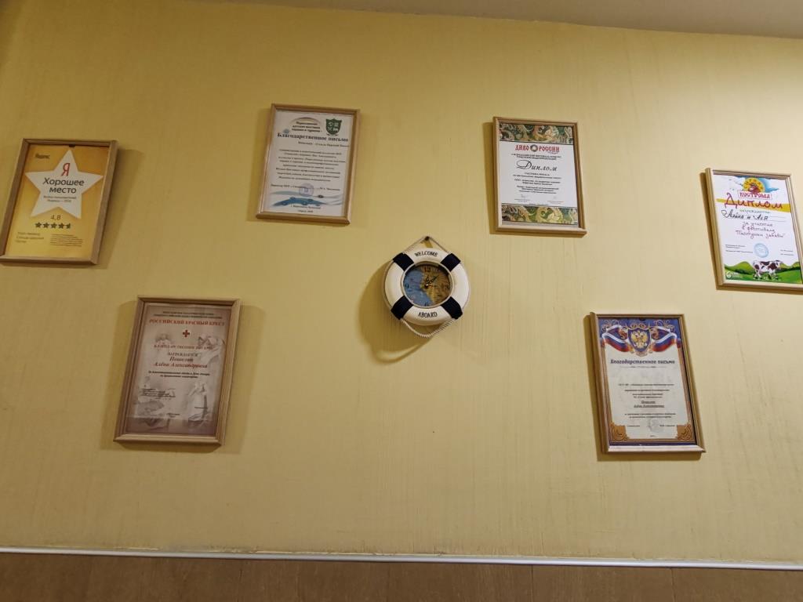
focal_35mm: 16
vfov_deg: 78.1
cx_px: 402
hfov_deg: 94.5
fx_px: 371
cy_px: 301
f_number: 2.2
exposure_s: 1/33
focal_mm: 1.96
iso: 400
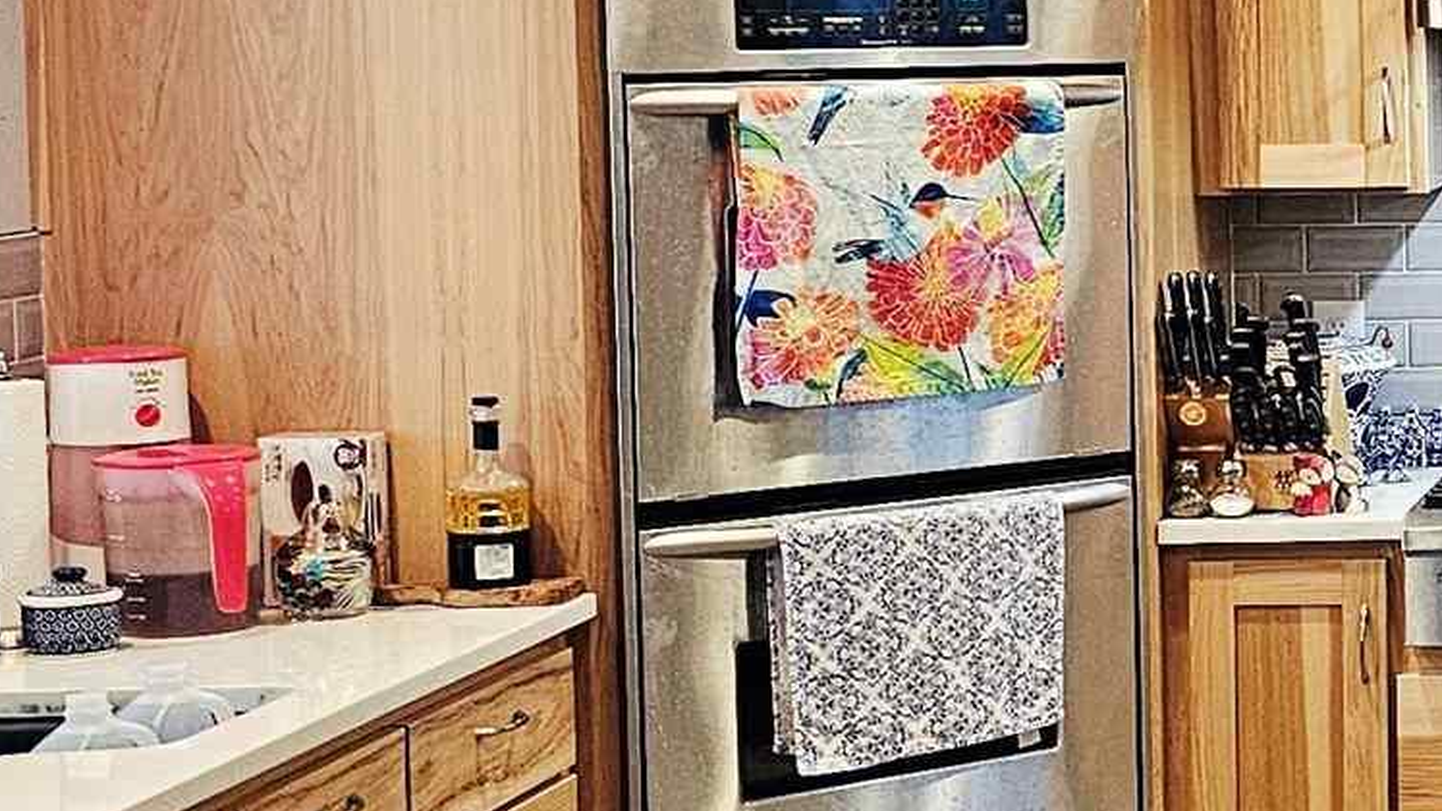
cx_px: 2237
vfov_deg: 11.7
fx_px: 3938
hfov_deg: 18.2
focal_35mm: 103
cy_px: 209
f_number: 1.7
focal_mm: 6.3
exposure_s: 1/120
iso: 400
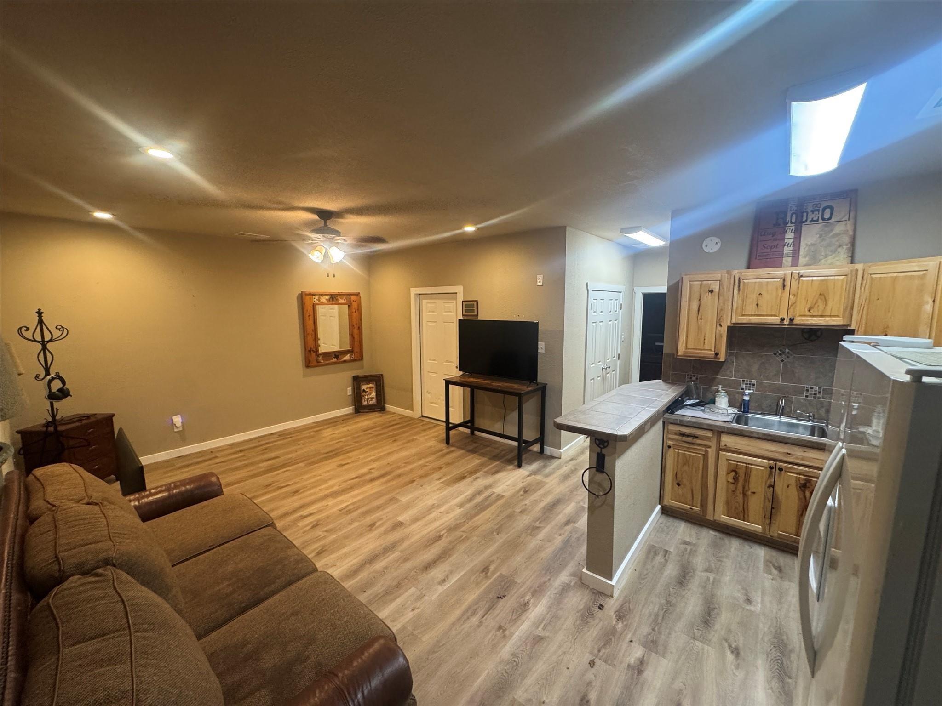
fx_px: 381
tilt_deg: -8.0
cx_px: 471
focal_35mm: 14
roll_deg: +0.1
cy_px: 353
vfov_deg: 85.7
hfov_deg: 102.1
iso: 250
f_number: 2.2
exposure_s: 1/60
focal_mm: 2.22
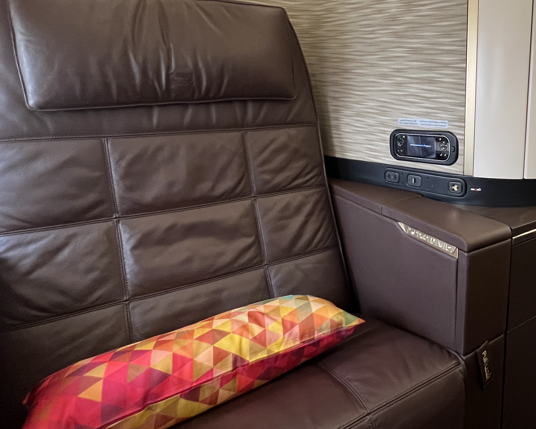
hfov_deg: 67.9
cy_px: 167
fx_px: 365
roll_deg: +0.3
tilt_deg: -11.4
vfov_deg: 60.3
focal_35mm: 23
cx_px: 403
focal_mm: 1.57
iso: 500
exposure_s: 1/52
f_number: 1.8
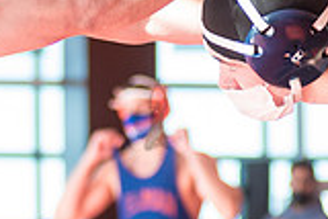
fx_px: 3301
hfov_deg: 5.7
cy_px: 37
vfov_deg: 3.8
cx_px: 30
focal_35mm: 362
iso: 400
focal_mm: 80
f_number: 3.5
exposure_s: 1/400
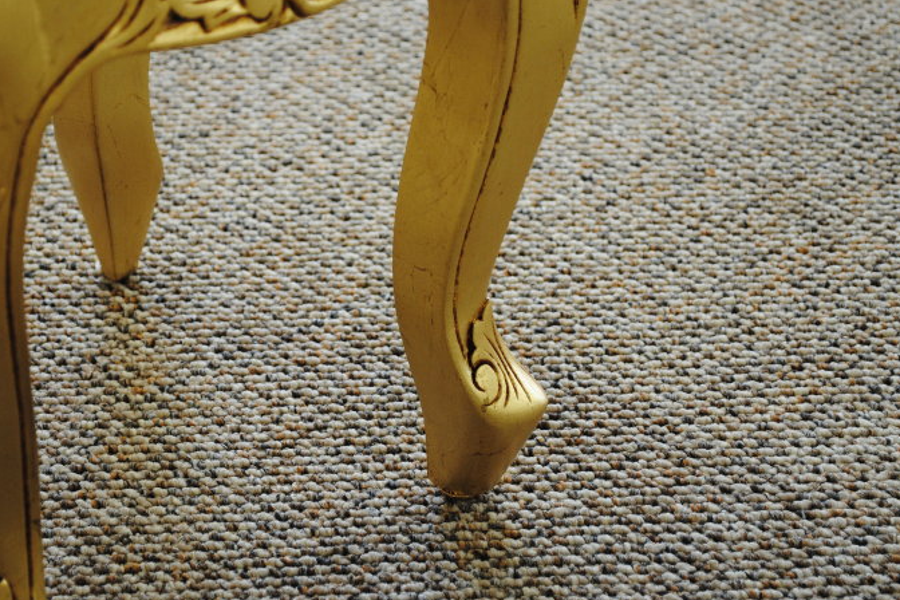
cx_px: 386
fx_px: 2767
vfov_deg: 12.4
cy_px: 229
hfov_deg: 18.5
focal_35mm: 111
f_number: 5.6
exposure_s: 1/30
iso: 560
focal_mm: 55
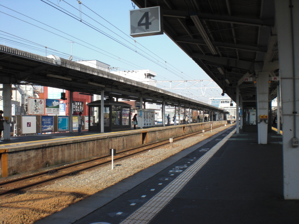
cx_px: 150
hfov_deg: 49.0
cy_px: 112
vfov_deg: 37.7
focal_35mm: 38
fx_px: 328
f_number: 5.6
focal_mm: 6.3
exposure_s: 1/200
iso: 64
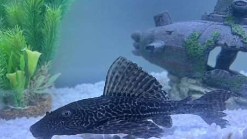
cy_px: 92
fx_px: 190
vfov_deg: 39.8
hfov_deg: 66.1
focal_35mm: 29
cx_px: 124
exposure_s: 1/50
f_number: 1.5
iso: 125
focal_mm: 5.7
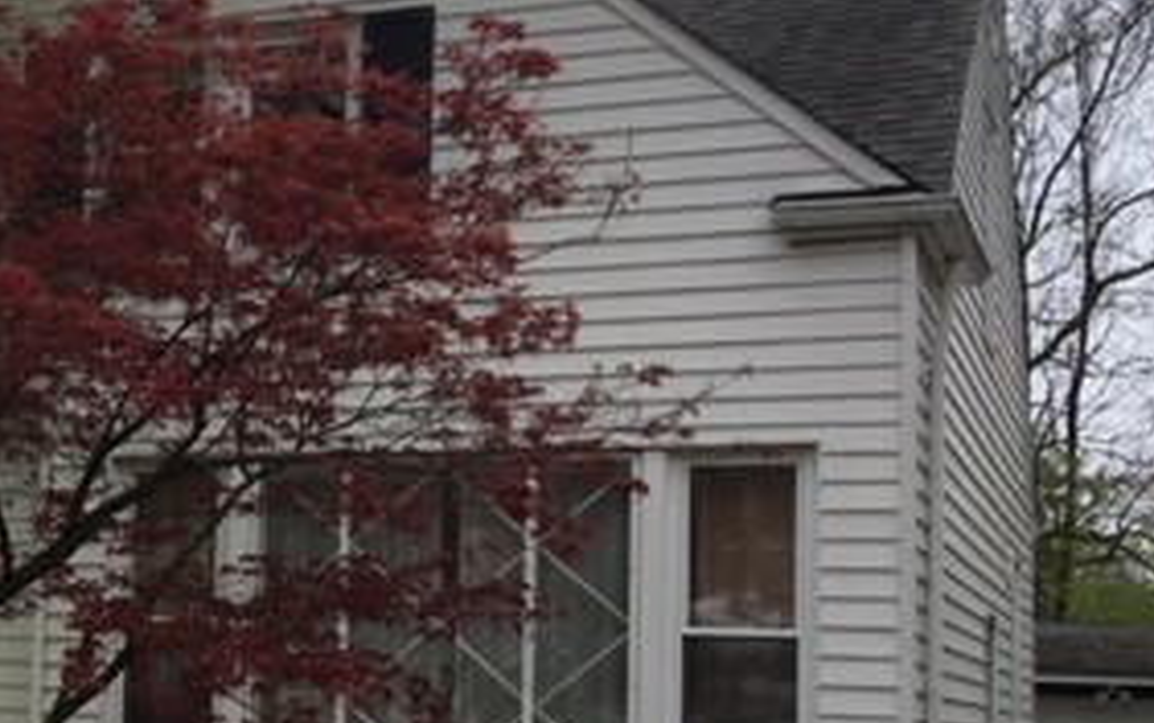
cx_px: 57
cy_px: 518
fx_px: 2203
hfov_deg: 28.0
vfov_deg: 18.5
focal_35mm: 70
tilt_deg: +4.2
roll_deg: -2.7
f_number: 2.2
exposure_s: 1/1425
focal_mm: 4.15
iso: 25
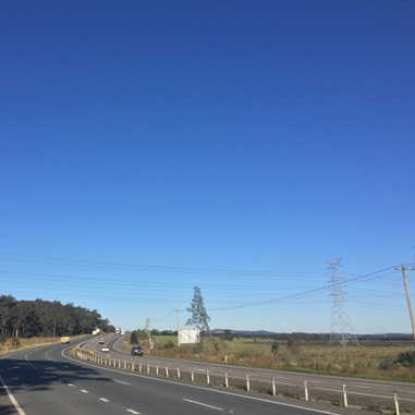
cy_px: 206
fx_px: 475
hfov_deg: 46.7
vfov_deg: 47.2
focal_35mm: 35
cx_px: 152
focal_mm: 4.15
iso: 32
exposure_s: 1/2083
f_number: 2.2
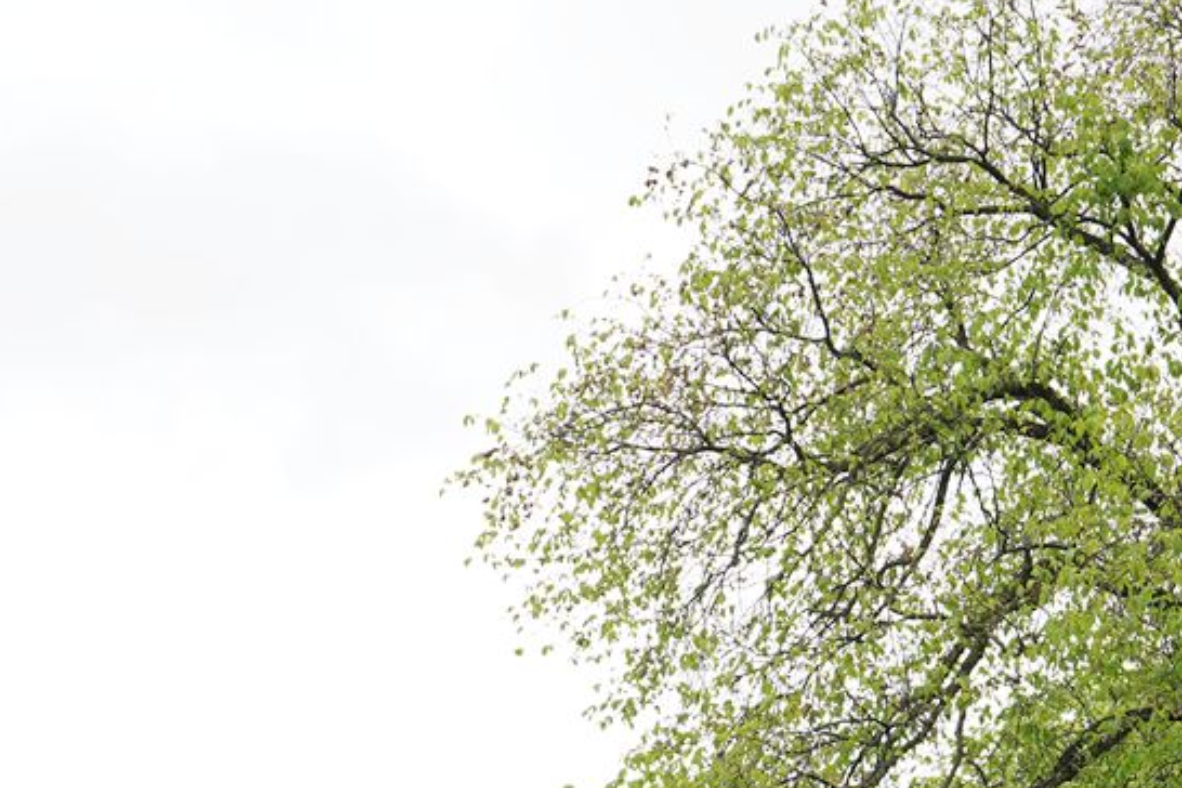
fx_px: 2889
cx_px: 775
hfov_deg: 23.0
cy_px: 1355
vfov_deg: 14.0
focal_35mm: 88
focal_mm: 24
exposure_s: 1/100
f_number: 6.3
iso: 100
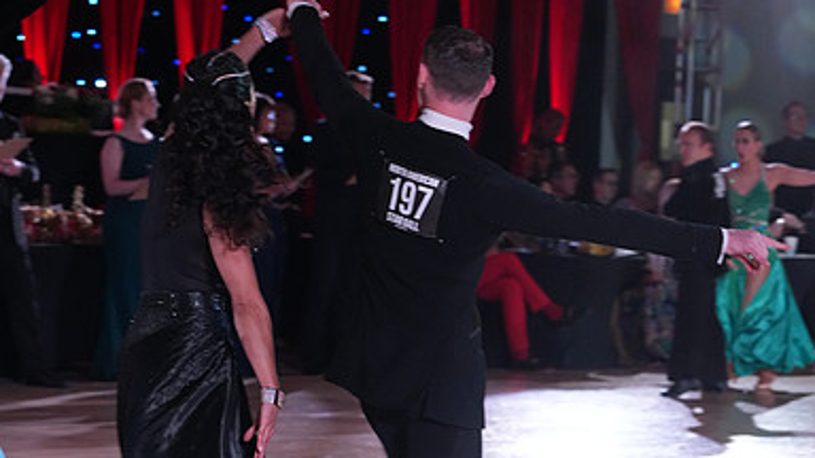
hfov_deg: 13.9
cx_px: 406
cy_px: 598
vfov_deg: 7.7
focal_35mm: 155
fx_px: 3350
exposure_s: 1/250
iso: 3200
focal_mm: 98
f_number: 5
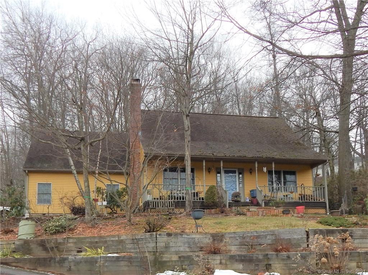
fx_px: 244
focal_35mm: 23
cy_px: 138
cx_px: 184
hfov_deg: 74.0
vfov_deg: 58.8
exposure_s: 1/125
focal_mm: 4
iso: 125
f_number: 3
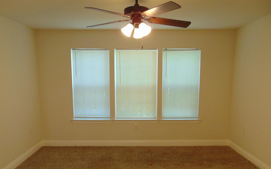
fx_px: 199
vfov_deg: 45.8
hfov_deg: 68.4
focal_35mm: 27
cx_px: 135
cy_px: 101
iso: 200
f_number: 3
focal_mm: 4.5
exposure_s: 1/30
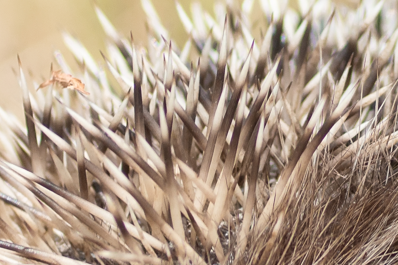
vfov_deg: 2.1
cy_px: 247
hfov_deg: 3.1
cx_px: 433
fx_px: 7239
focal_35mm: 655
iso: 320
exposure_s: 1/1600
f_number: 4.5
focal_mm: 90
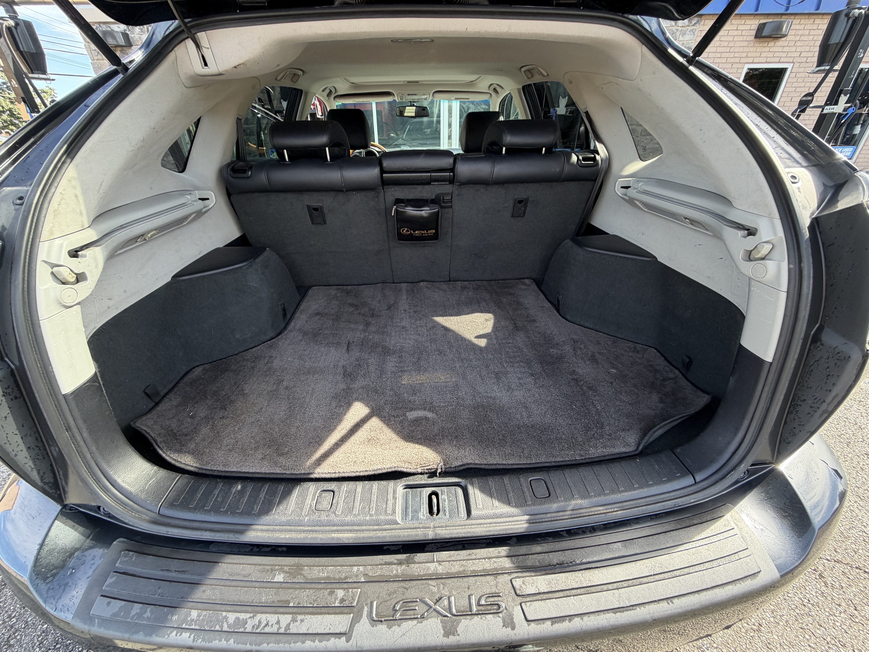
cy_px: 326
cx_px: 434
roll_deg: +0.9
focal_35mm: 14
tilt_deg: -29.3
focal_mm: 2.22
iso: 64
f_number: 2.2
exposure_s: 1/121
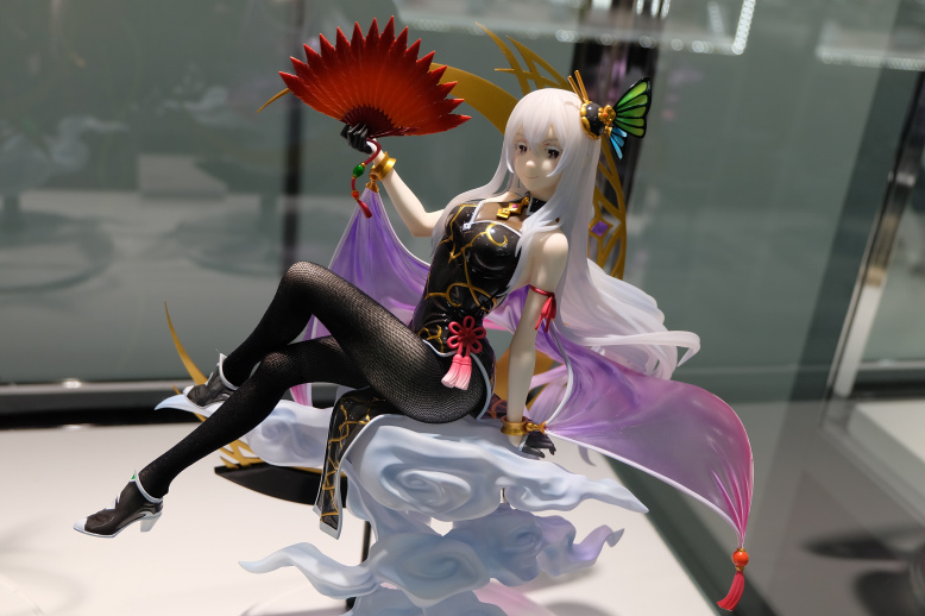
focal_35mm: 36
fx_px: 925
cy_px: 316
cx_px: 472
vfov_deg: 36.8
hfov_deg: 53.1
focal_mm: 23.2
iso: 400
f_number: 4.2
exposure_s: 1/140
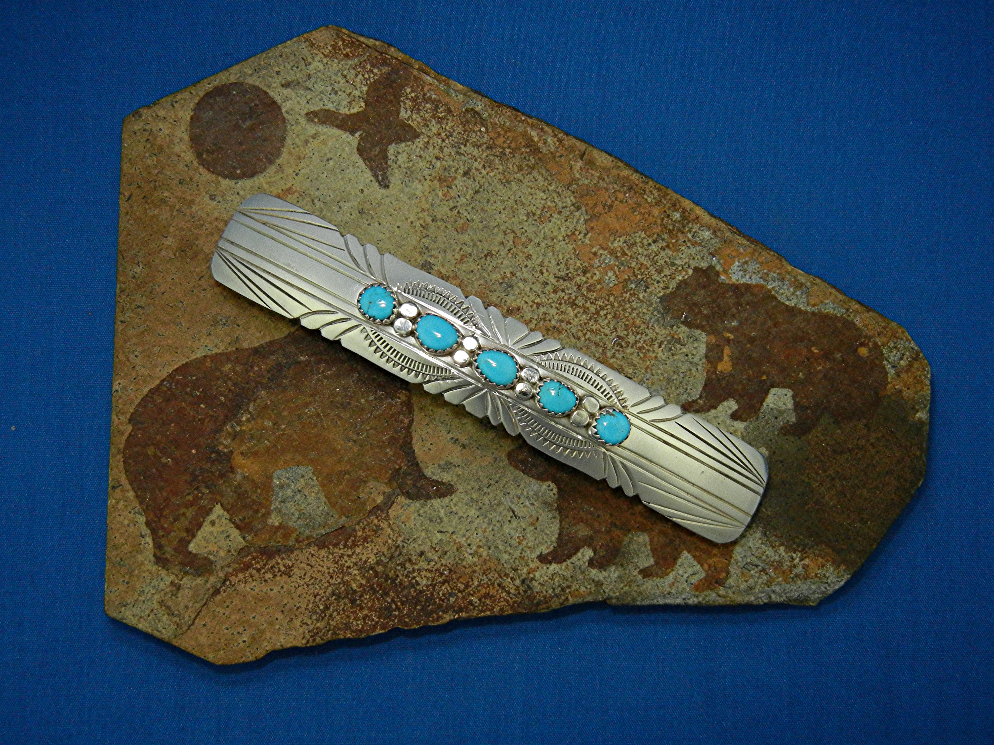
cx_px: 497
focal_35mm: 39
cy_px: 372
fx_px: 1120
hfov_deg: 47.9
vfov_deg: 36.8
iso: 579
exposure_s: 1/30
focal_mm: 7.1
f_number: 7.4
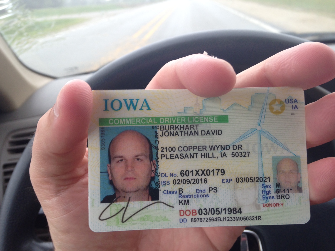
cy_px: 129
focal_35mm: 35
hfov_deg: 52.6
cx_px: 166
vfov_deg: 40.7
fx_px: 339
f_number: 2.4
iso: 50
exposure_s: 1/60
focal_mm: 4.12
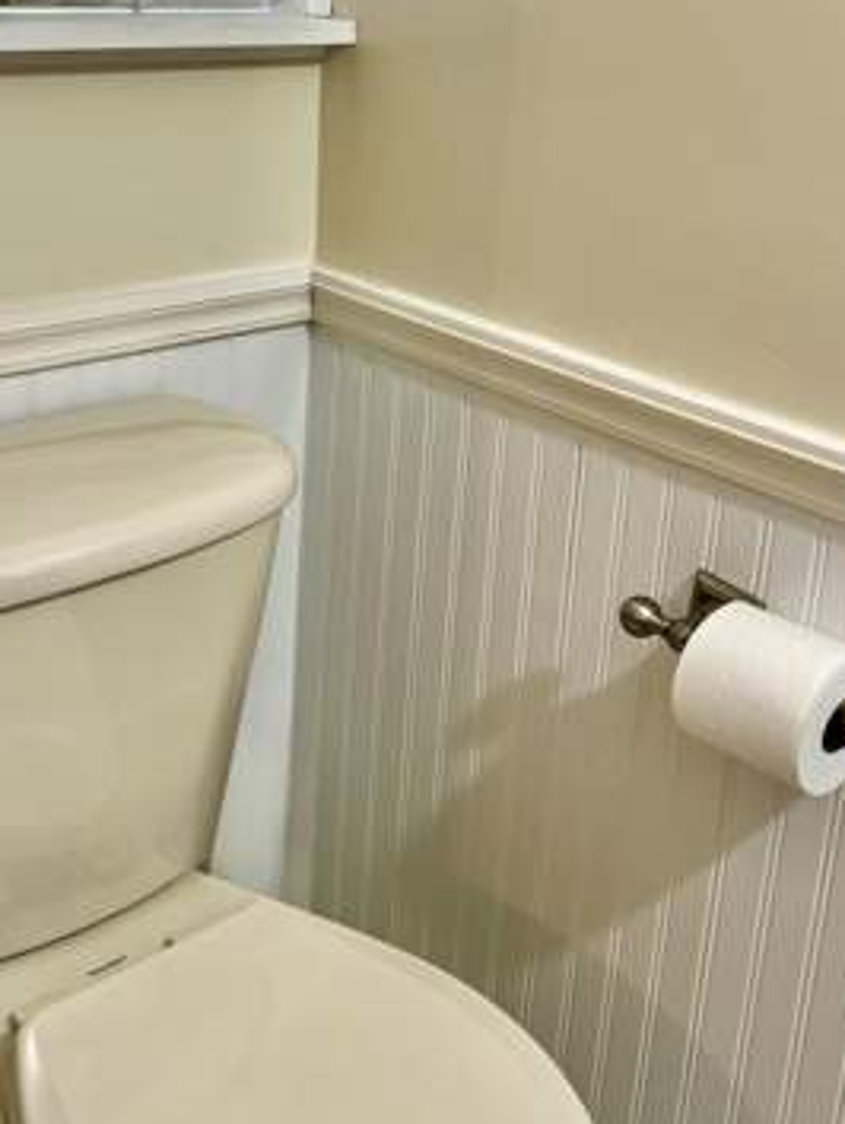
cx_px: 330
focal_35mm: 47
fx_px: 1528
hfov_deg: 30.8
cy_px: 394
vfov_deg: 40.0
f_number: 1.5
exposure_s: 1/60
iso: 80
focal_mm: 5.7
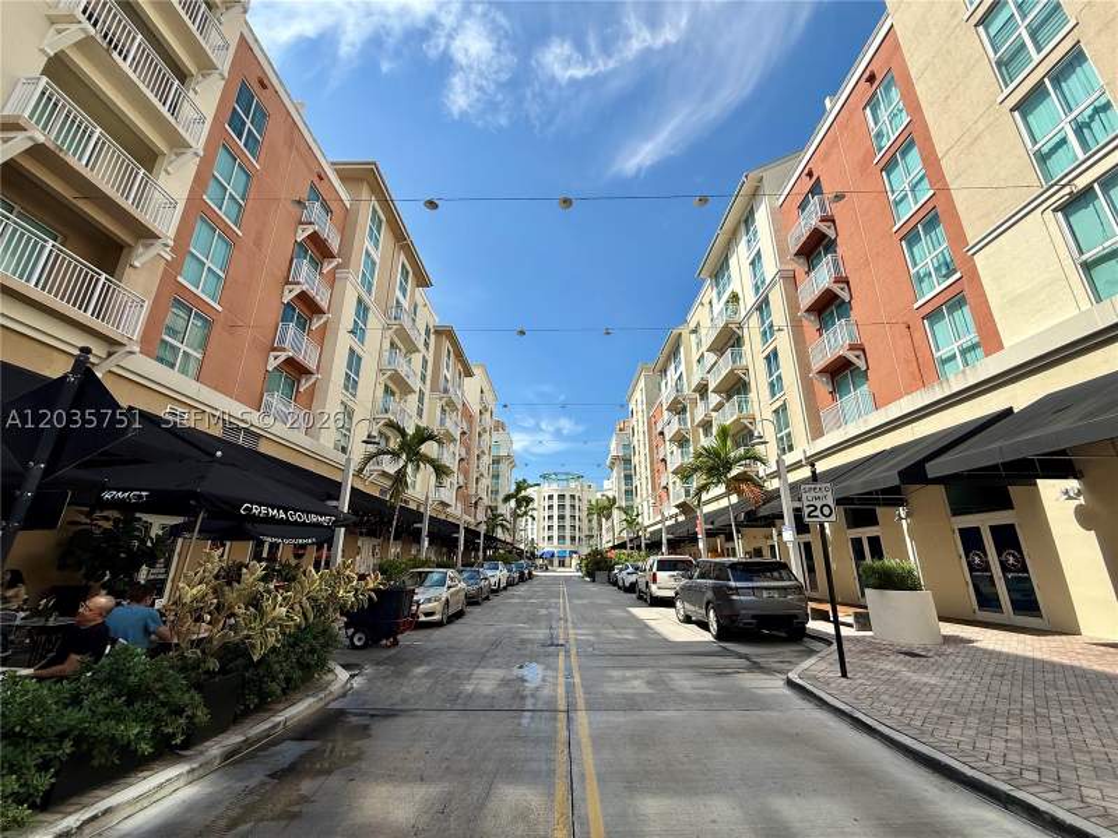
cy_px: 419
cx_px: 559
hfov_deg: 102.1
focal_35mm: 14
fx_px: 452
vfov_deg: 85.7
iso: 50
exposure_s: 1/2165
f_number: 2.2
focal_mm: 2.22
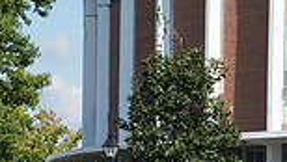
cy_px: 282
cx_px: 30
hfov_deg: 9.9
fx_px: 1653
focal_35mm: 217
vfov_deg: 5.5
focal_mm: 55
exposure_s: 1/1250
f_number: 5.6
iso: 200
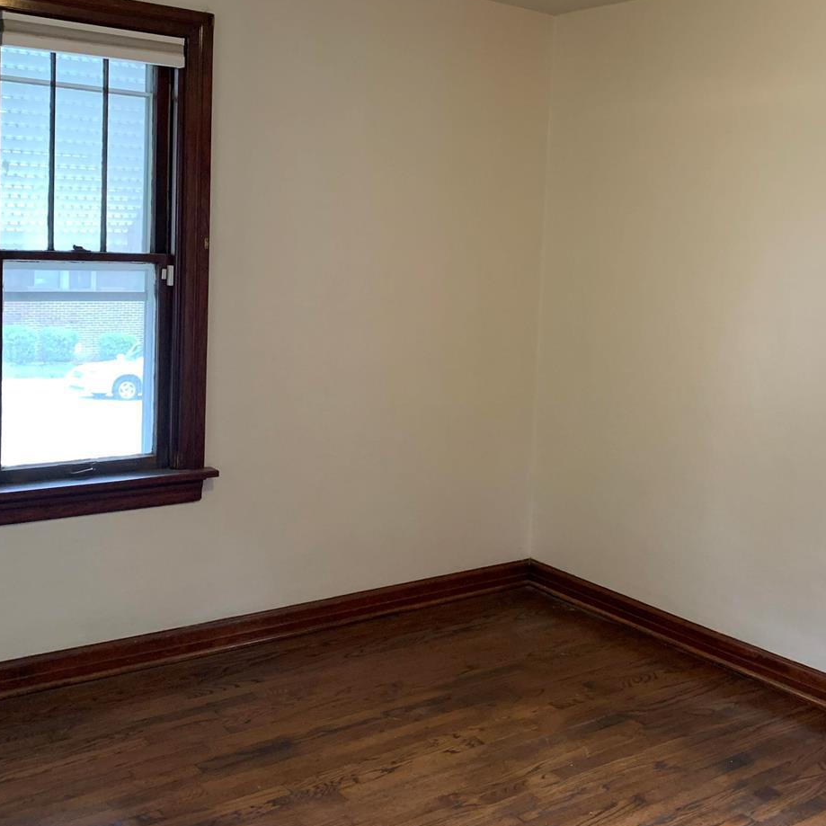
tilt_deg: -3.9
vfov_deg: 41.7
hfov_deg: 41.8
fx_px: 1080
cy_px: 343
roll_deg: -1.9
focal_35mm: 40
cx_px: 452
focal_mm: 4.25
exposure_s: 1/60
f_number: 1.8
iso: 200
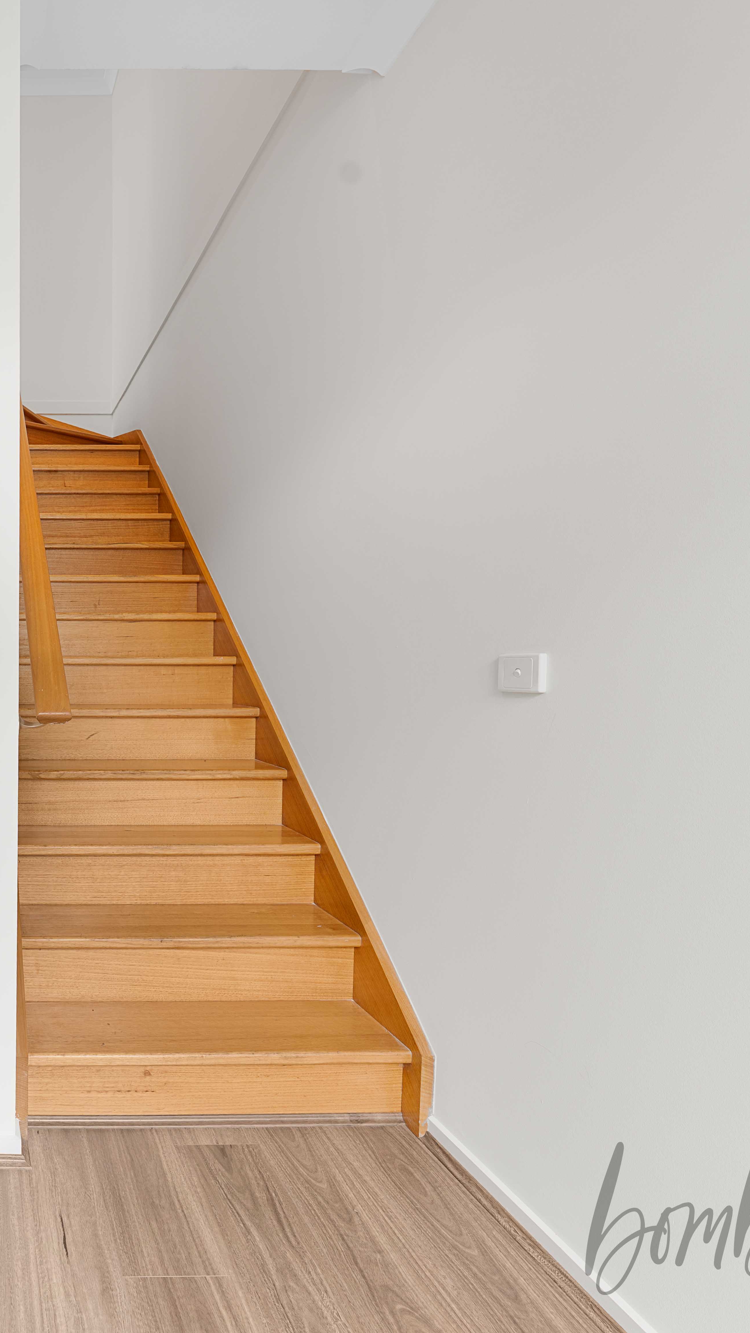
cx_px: -49
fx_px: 672
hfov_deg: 45.8
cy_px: 671
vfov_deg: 89.6
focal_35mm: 19
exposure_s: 1/4
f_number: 8
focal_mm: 12
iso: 100
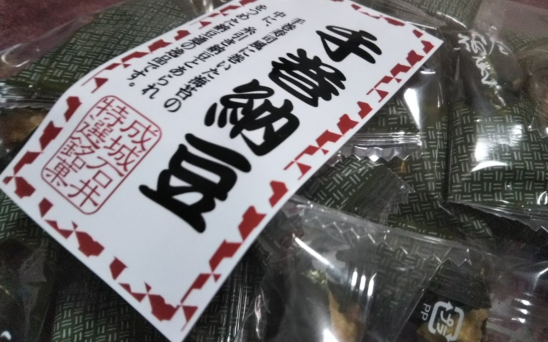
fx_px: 478
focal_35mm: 32
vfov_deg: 39.4
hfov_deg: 59.7
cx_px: 273
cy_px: 154
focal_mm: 4
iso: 250
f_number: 2.2
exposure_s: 1/30
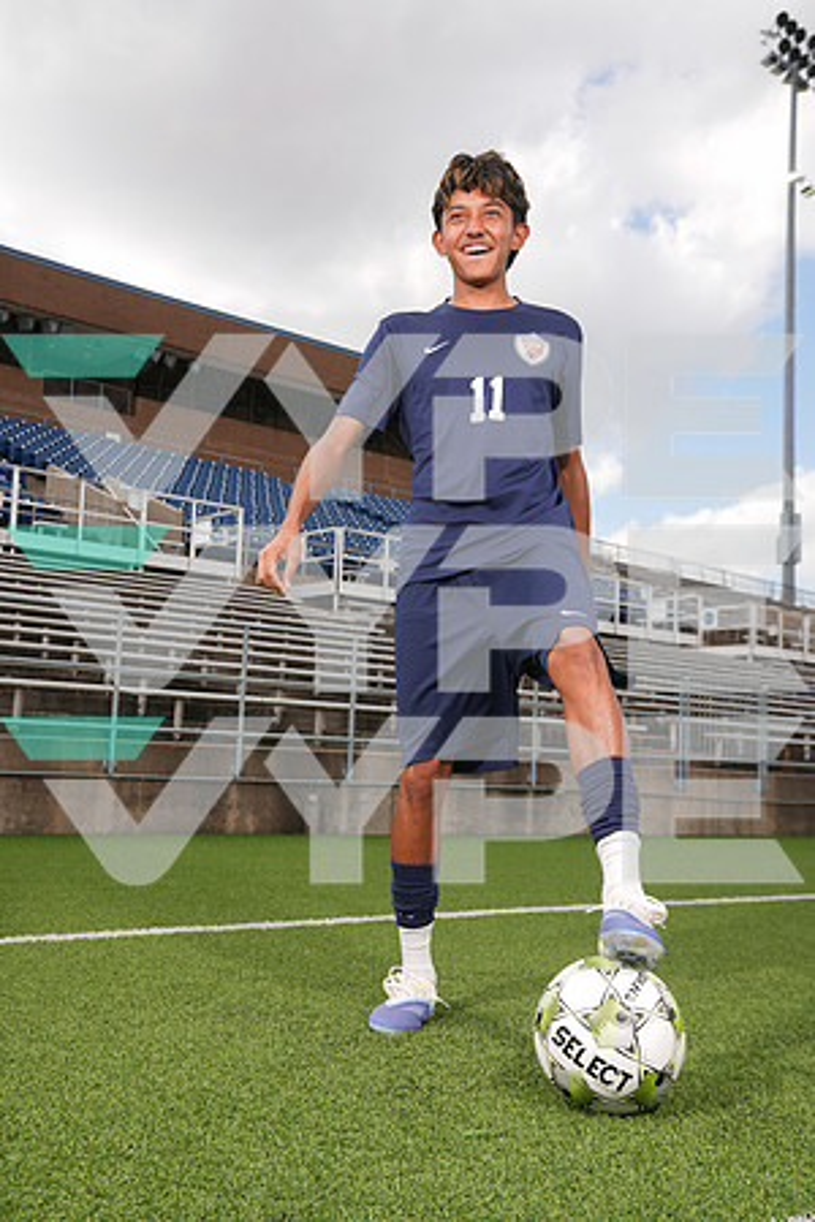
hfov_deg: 34.2
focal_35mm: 39
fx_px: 1324
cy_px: 611
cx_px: 408
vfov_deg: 49.6
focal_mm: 39
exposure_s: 1/200
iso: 80
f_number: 7.1
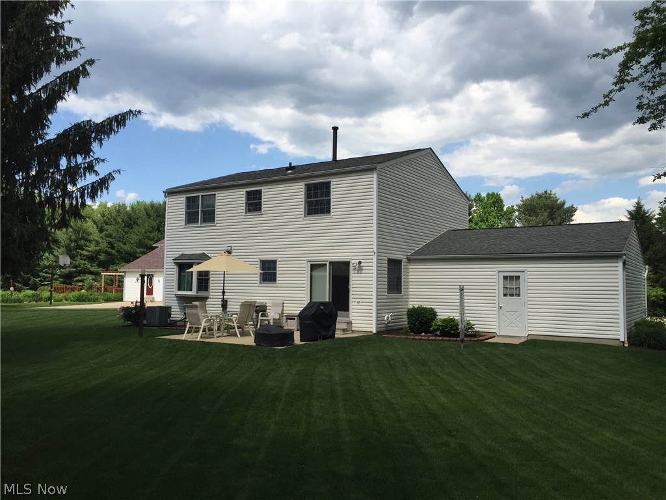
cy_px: 250
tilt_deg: +3.1
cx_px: 333
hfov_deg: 61.7
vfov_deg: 48.2
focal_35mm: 29
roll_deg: -1.9
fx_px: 558
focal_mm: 4.15
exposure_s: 1/1883
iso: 32
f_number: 2.2
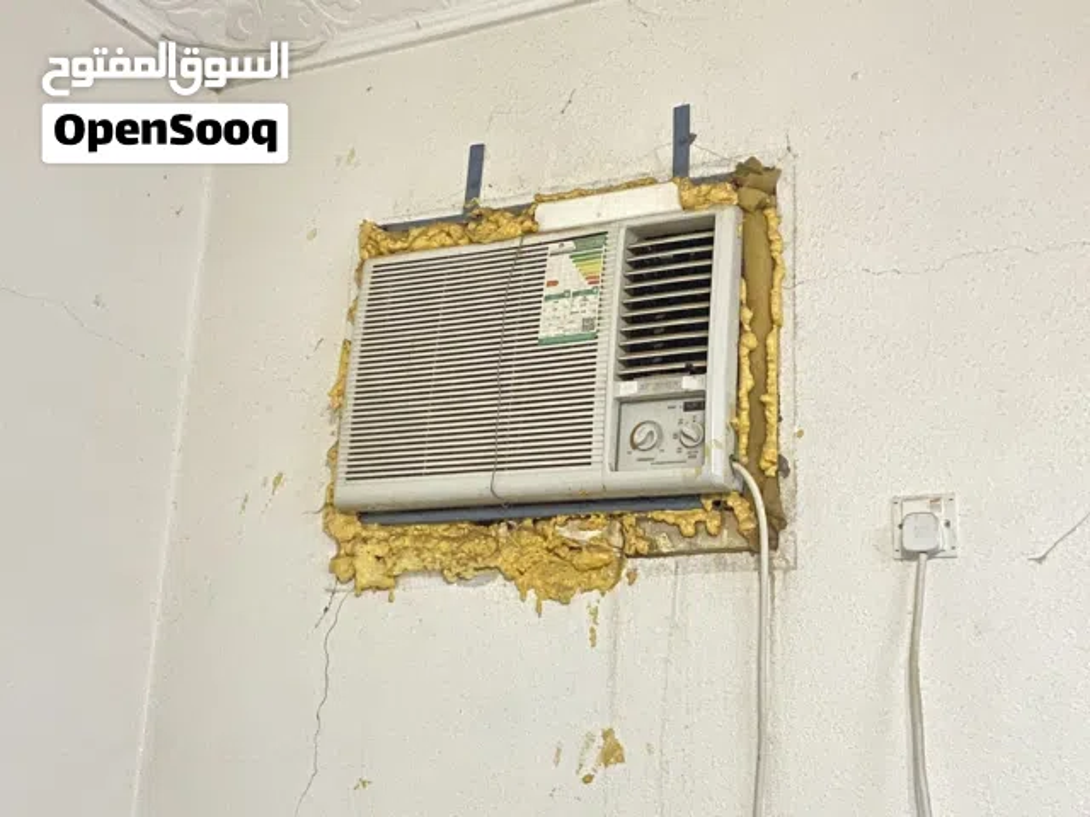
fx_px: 819
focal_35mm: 26
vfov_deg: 53.1
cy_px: 408
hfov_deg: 67.3
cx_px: 545
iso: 500
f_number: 1.8
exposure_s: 1/60
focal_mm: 4.25
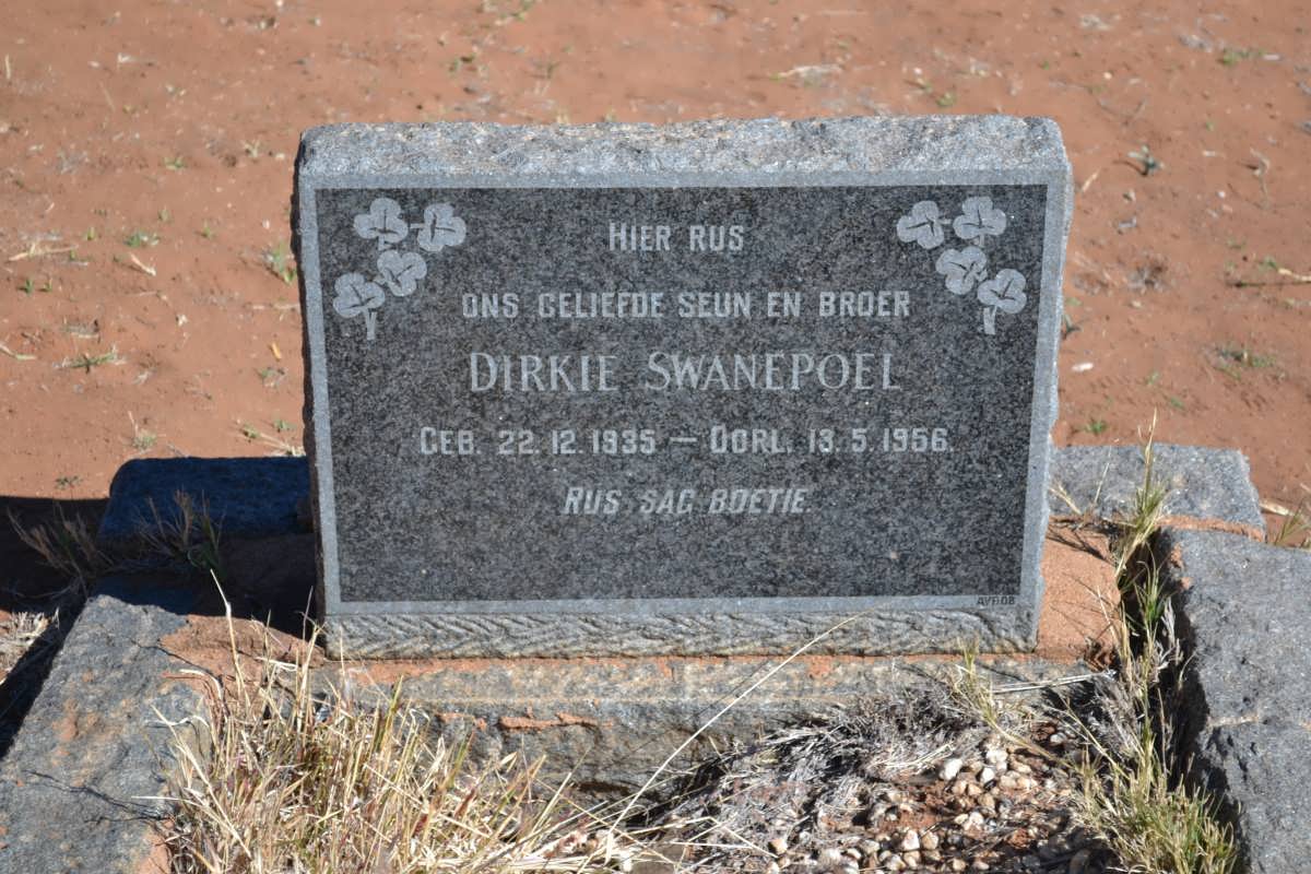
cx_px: 656
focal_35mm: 82
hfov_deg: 24.6
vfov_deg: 16.6
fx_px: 3004
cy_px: 437
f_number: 5.6
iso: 160
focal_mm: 55
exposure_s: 1/125
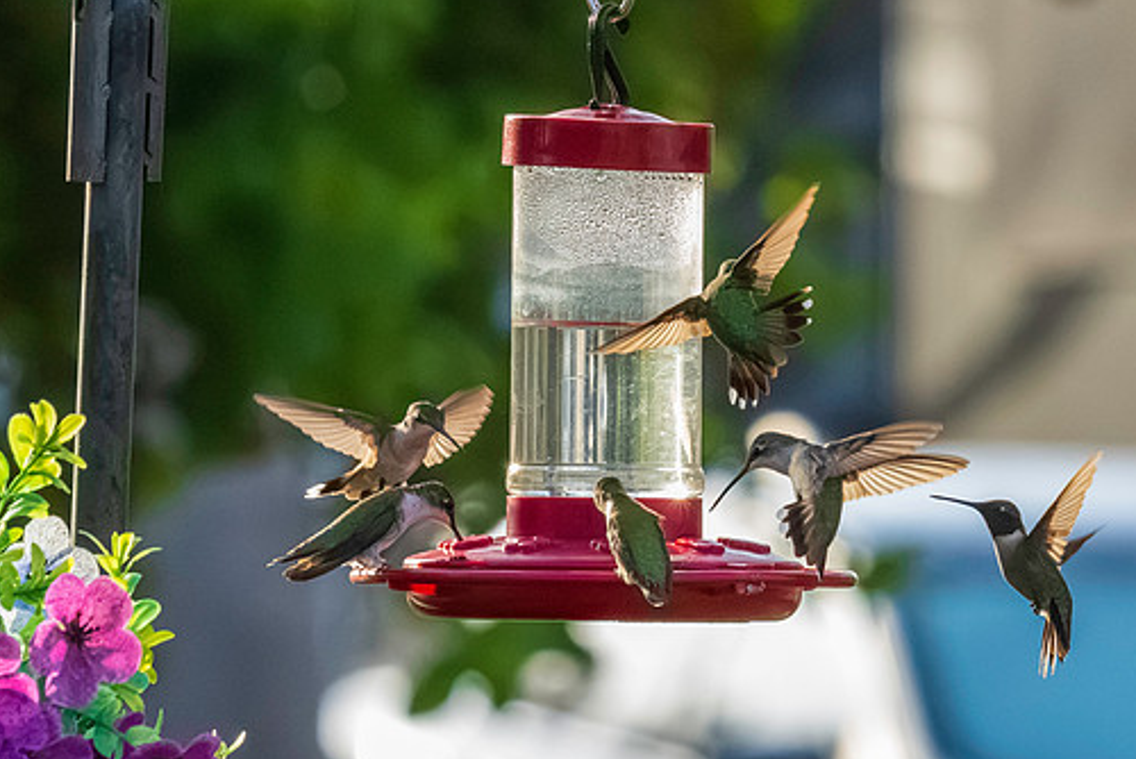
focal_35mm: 920
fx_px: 29047
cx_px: 637
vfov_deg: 1.5
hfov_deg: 2.2
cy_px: 51
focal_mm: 330
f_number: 13
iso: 14400
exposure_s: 1/2500
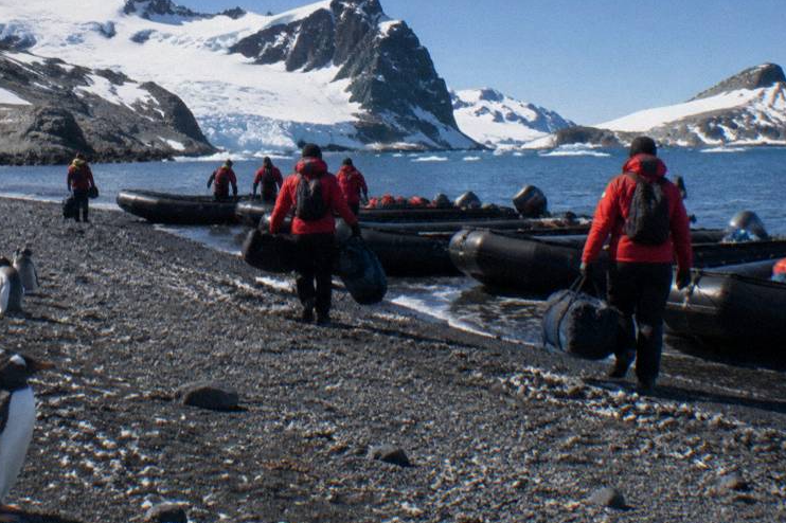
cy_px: 265
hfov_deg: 30.4
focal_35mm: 66
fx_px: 1440
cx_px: 470
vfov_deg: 20.6
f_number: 6.3
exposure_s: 1/250
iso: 200
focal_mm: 49
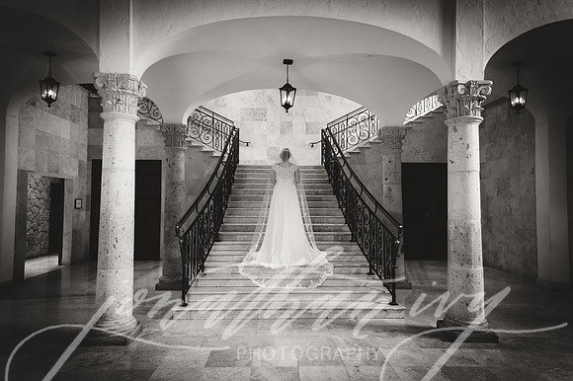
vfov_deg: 53.1
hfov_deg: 73.8
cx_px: 286
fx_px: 382
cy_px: 190
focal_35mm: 24
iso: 2500
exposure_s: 1/100
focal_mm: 24
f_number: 2.8
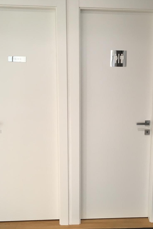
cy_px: 114
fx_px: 261
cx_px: 105
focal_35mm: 41
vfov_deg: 47.4
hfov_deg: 32.3
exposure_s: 1/33
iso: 64
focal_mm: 4.15
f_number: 2.2
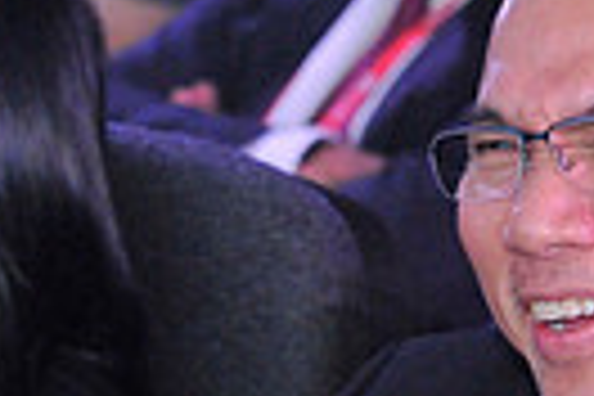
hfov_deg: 6.6
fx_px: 5065
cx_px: 842
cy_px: -32
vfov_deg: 4.5
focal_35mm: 307
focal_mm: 70
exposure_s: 1/80
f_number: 4
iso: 6400
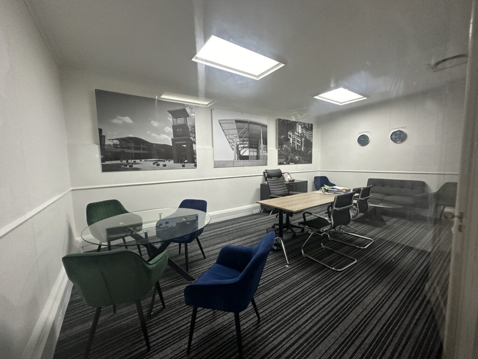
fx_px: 193
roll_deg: +1.8
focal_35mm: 14
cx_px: 239
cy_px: 180
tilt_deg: -3.3
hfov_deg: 102.1
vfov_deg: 85.7
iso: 320
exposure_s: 1/50
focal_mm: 2.22
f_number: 2.2
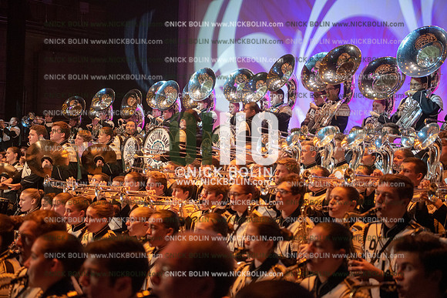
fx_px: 683
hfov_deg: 36.2
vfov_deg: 24.6
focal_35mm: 55
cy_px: 149
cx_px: 224
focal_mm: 55
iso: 2000
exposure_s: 1/200
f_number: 2.8
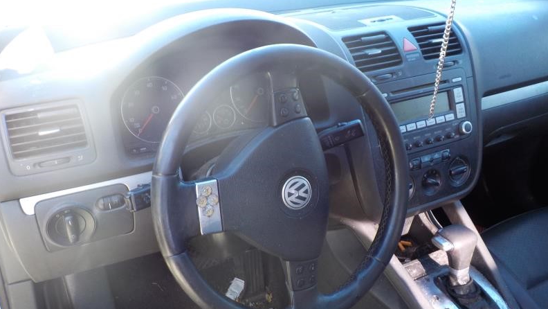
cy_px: 166
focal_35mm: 33
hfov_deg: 59.5
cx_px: 273
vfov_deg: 35.6
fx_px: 480
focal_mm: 4.1
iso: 140
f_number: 3.3
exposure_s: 1/30
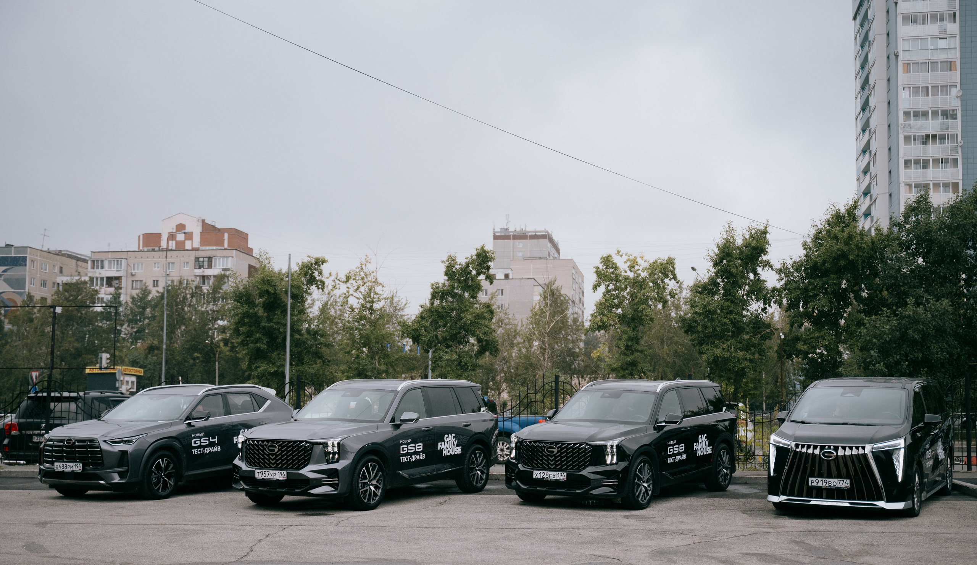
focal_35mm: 45
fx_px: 1166
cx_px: 488
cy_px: 325
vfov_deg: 27.2
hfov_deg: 45.5
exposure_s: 1/2500
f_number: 2.8
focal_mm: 43
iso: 500
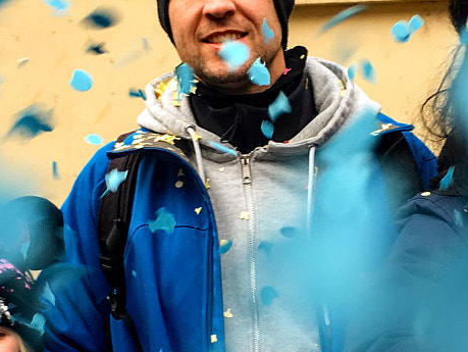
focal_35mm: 101
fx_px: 1367
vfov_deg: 14.6
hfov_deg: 19.4
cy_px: 254
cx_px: 275
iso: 25
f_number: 2.2
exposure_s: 1/185
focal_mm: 4.15
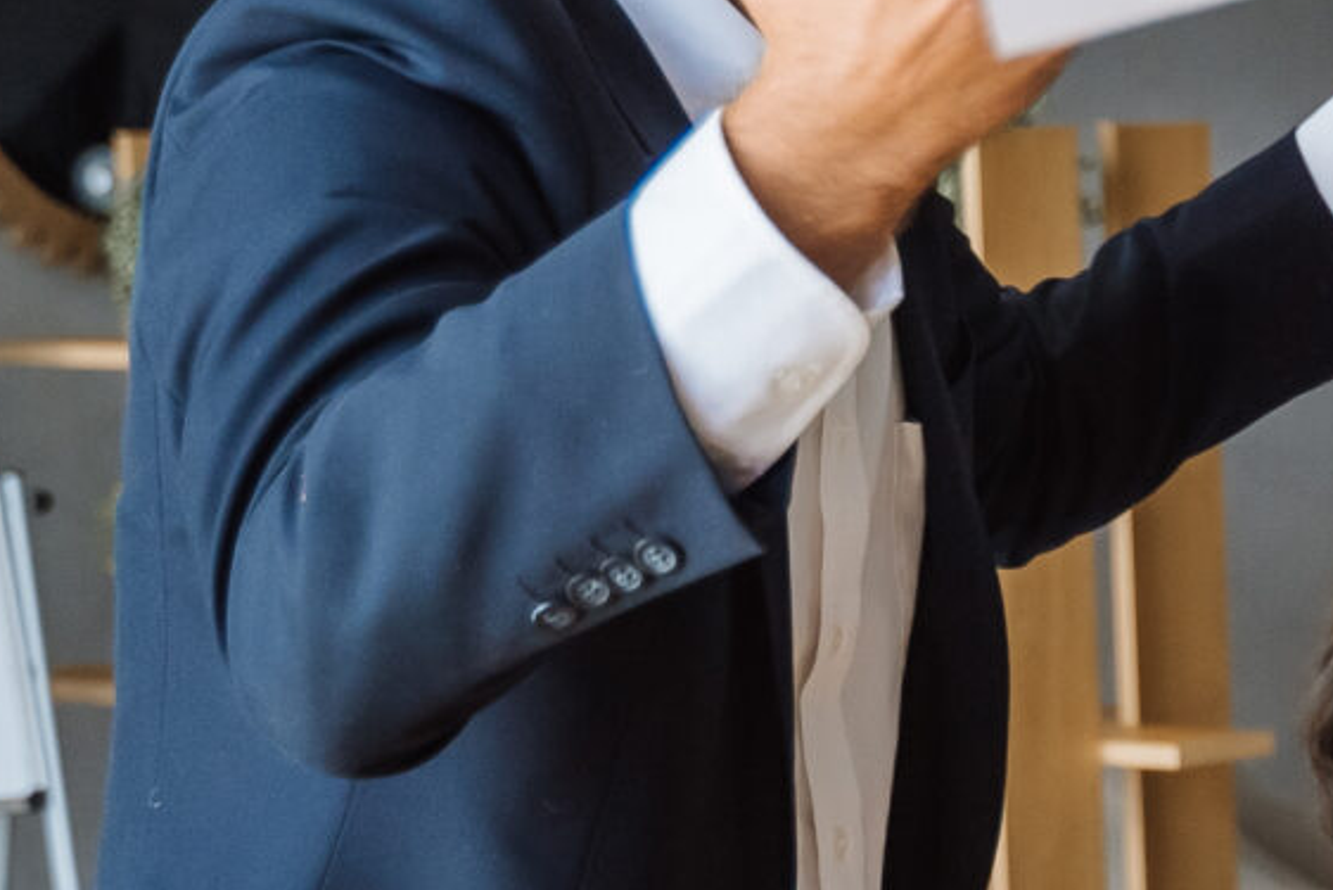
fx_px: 6074
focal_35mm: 164
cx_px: 2507
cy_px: 488
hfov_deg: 11.5
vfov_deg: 8.4
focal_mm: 36
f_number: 3.2
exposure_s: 1/400
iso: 1000
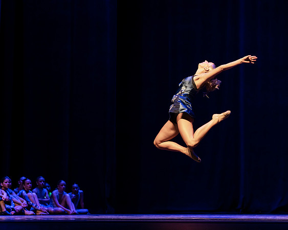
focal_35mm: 116
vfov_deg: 13.3
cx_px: 187
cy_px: 121
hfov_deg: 16.5
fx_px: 991
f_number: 2.8
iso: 5000
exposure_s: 1/800
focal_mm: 94
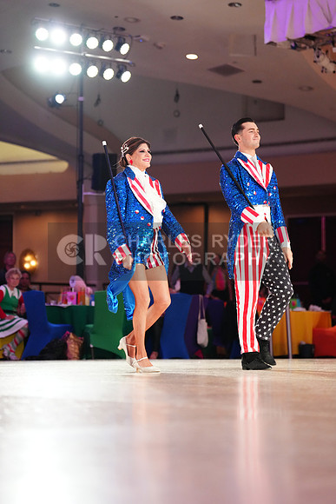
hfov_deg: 14.7
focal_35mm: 93
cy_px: 252
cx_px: 168
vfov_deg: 21.9
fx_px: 1301
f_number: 2.8
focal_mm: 93
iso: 4000
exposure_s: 1/500
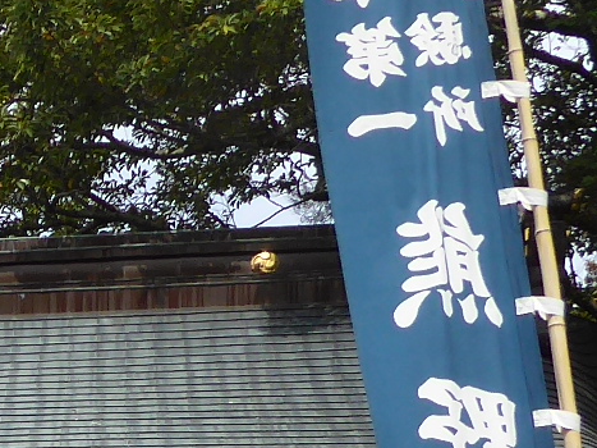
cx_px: -460
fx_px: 2362
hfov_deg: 13.1
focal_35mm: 137
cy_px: 795
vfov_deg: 10.2
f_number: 3.3
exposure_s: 1/800
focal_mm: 4.3
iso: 100
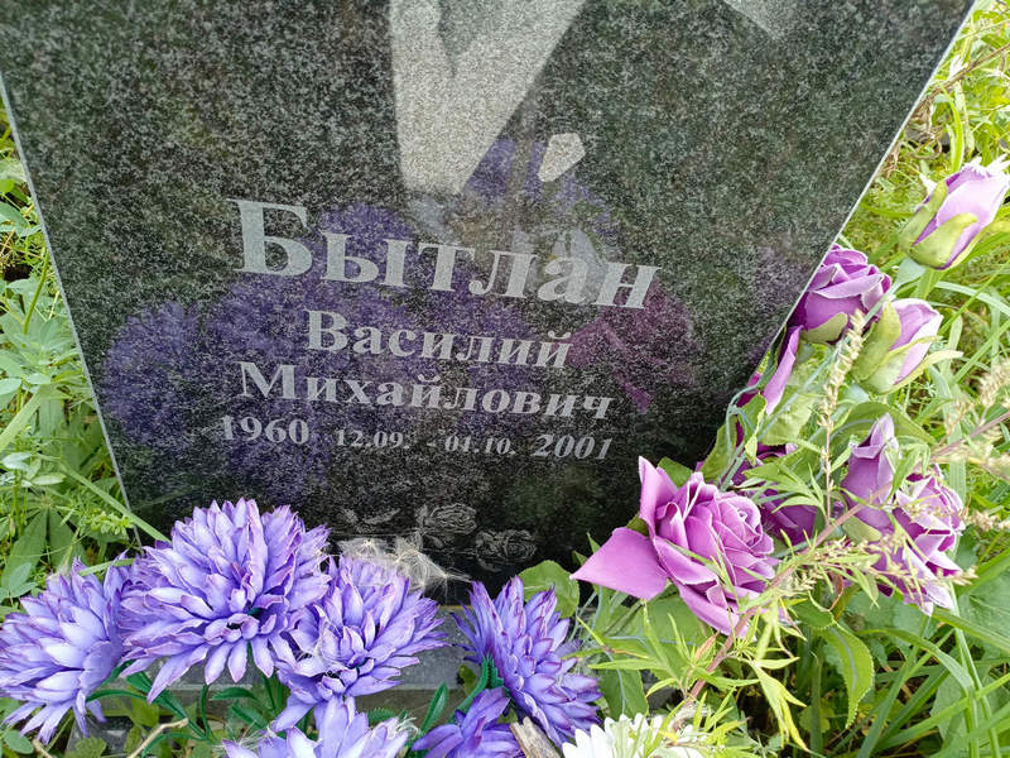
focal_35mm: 25
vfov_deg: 54.9
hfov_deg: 69.4
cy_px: 379
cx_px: 505
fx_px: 729
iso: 110
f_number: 1.69
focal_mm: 4.76
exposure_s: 1/106
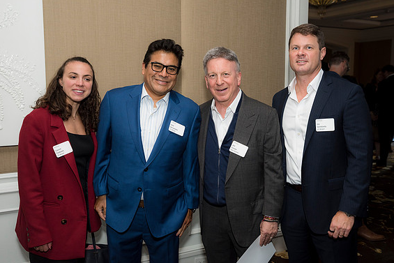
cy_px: 133
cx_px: 201
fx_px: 427
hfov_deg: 49.5
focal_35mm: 39
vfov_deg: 34.2
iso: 800
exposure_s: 1/125
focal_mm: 38
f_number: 5.6
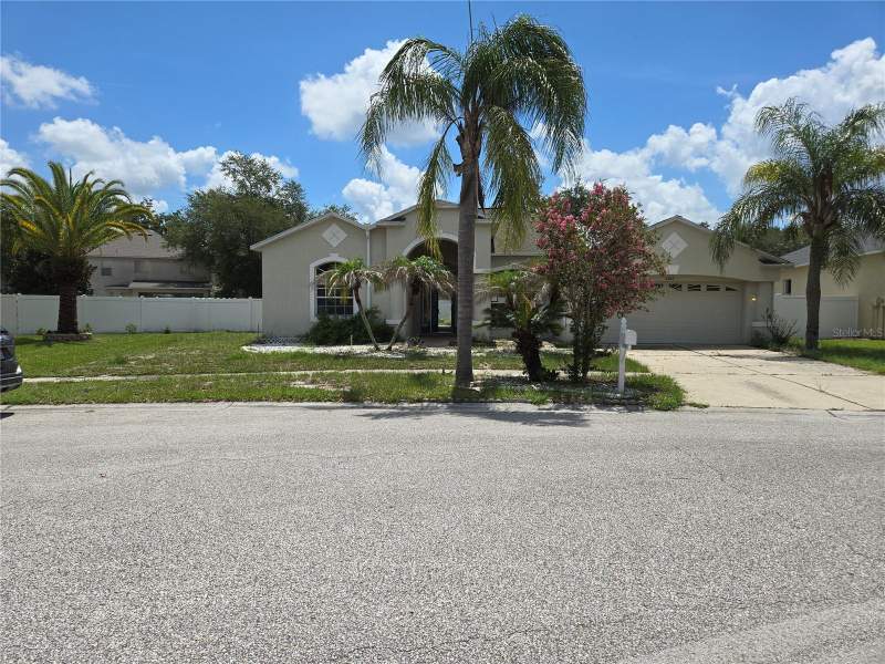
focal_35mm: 23
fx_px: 588
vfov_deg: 58.9
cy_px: 332
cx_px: 442
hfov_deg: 73.9
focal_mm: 5.4
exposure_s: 1/3018
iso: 25
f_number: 1.8
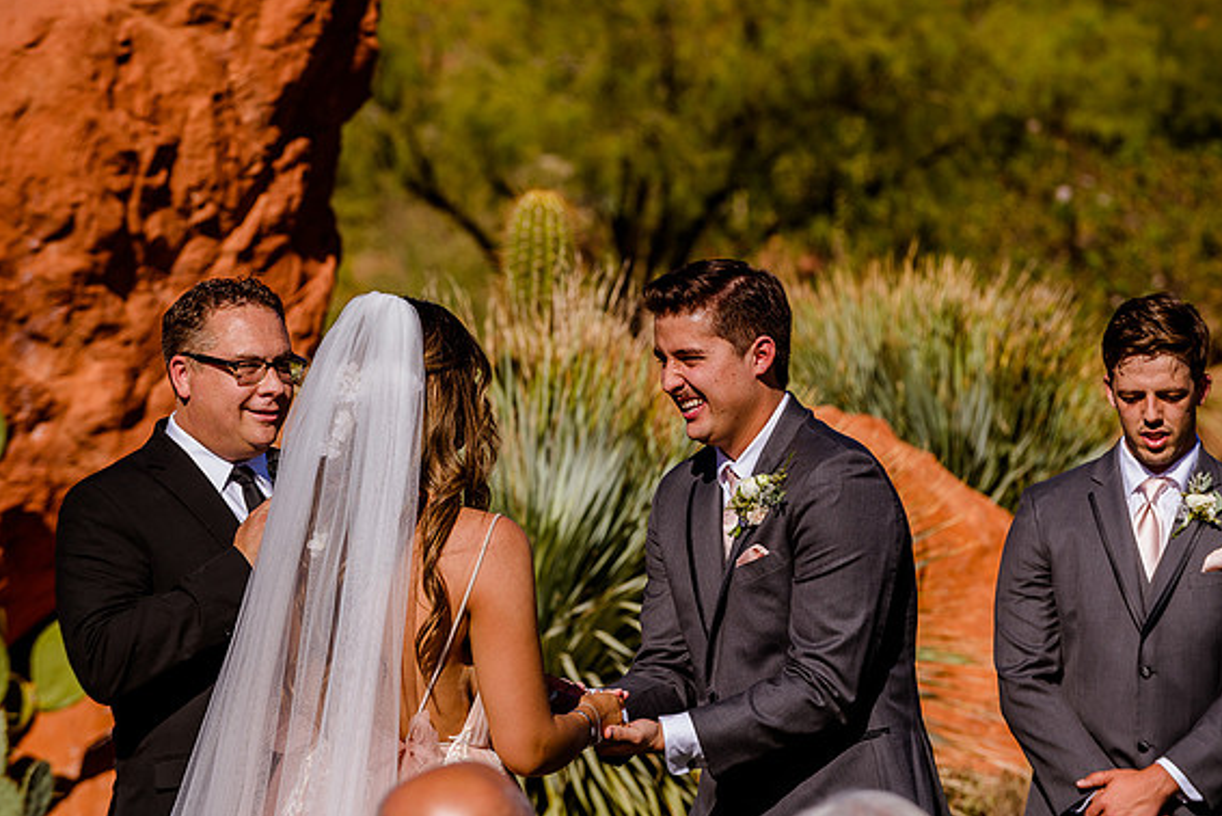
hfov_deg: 10.0
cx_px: 607
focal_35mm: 205
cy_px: 405
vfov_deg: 6.7
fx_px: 6962
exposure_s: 1/800
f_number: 8
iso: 200
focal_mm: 200
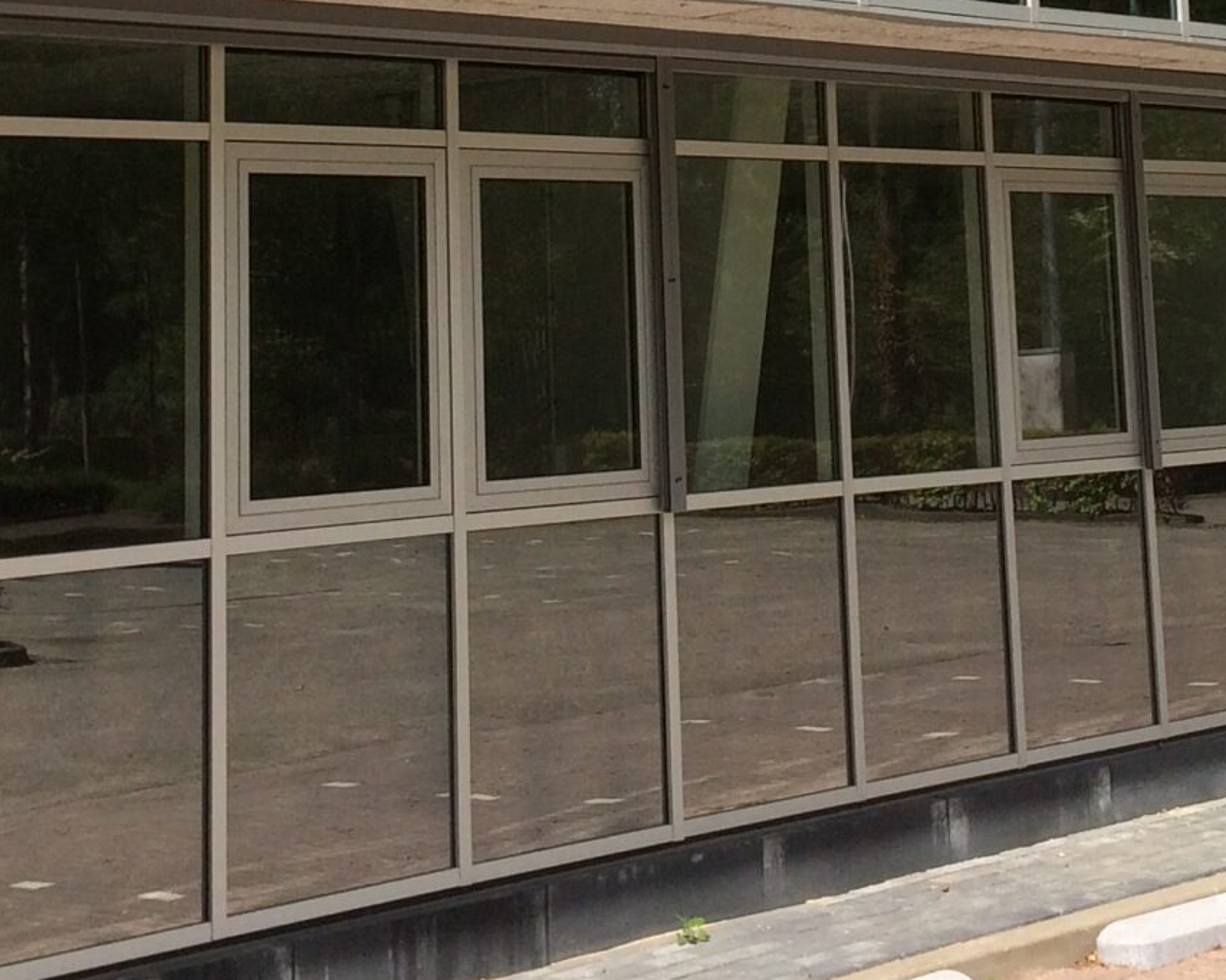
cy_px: -188
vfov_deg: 17.3
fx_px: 3084
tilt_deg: +7.1
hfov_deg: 22.5
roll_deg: +1.0
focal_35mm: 85
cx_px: 719
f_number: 2.2
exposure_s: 1/2415
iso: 32
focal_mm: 4.15
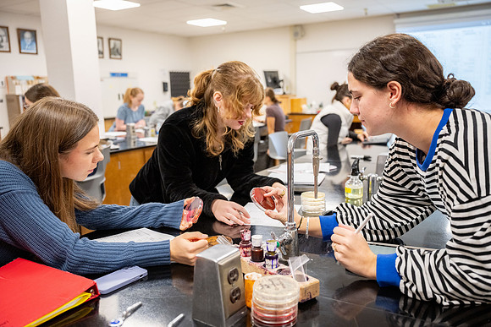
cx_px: 246
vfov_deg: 41.7
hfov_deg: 59.5
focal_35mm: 32
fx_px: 430
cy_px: 164
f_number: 3.2
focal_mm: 31.5
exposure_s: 1/250
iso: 1000
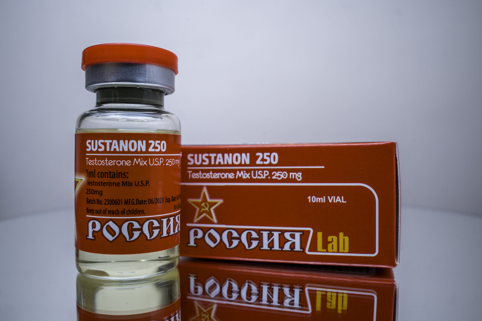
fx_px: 428
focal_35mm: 32
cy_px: 160
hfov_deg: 58.7
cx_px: 241
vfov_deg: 41.1
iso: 160
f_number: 14
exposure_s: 1/15
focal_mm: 32
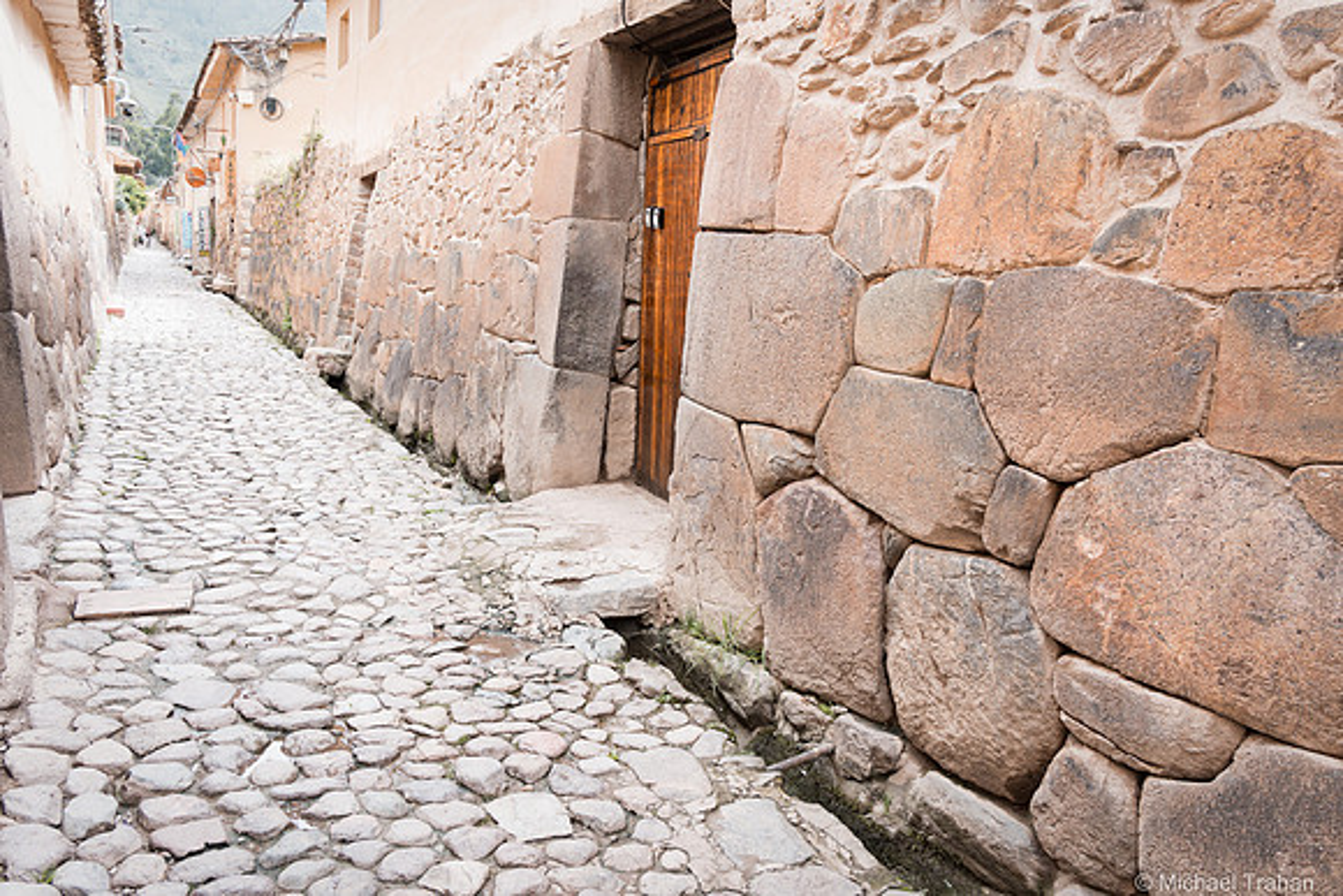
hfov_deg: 65.5
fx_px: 1045
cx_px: 672
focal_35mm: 28
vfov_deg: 46.4
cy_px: 448
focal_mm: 28
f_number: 7.1
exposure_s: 1/40
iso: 100
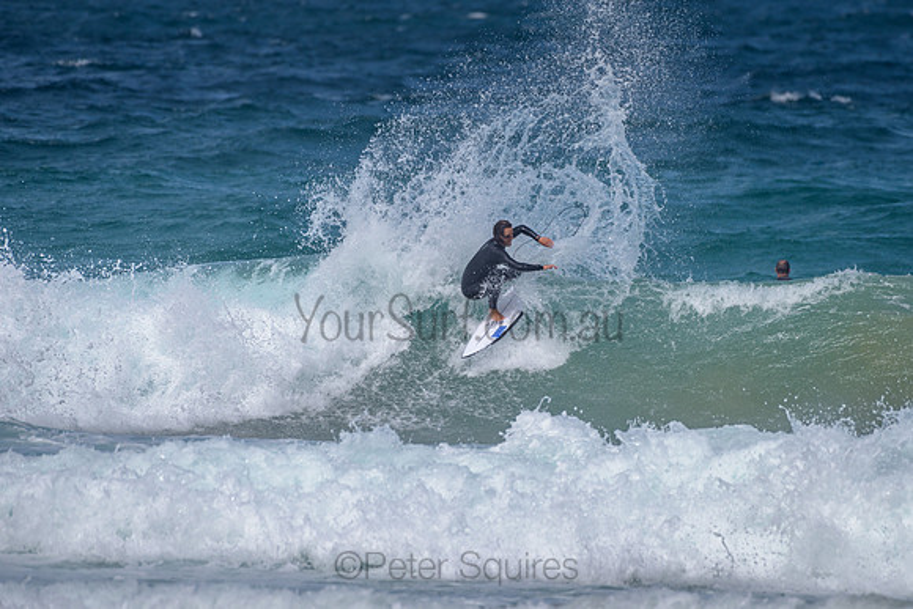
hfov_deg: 3.4
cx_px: 543
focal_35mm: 613
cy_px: 270
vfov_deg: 2.2
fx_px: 15558
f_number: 5.6
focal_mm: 500
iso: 90
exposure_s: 1/2000
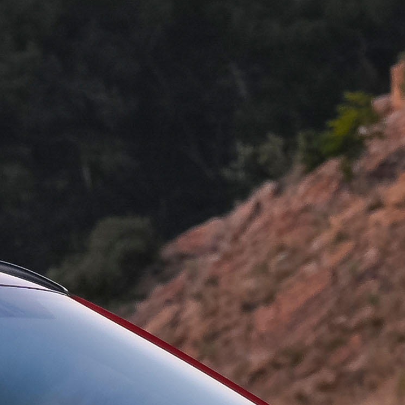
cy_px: 222
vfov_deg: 2.6
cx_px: 52
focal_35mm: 665
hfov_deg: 2.6
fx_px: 8802
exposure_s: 1
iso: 100
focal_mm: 96
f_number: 6.3
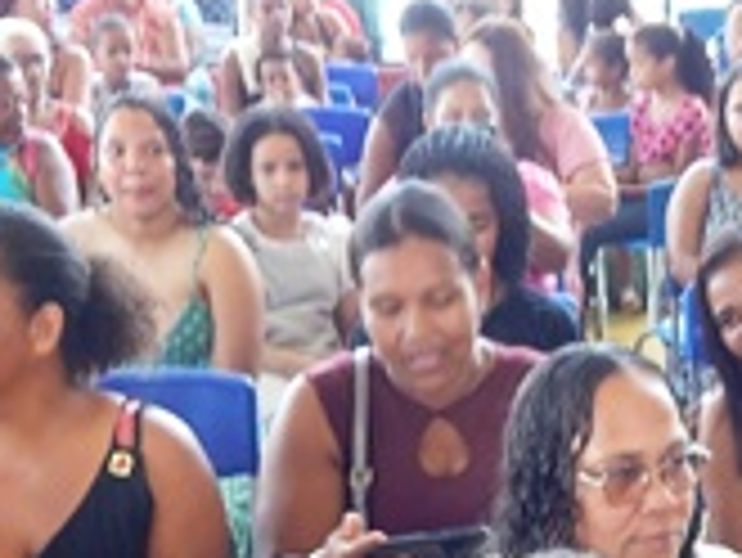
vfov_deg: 14.1
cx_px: 704
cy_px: 765
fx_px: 2145
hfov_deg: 19.2
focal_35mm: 100
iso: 125
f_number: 3.2
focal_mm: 5.6
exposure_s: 1/30
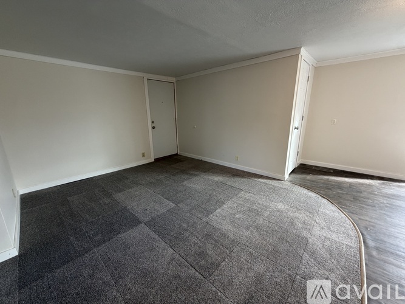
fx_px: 164
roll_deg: +1.3
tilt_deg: -13.4
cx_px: 202
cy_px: 152
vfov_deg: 85.7
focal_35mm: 14
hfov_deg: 102.1
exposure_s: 1/60
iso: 200
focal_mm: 2.22
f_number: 2.2
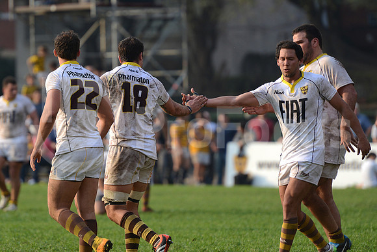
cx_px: 188
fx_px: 2828
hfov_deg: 7.6
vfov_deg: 5.1
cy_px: 126
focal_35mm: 270
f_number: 4
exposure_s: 1/1000
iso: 500
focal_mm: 270
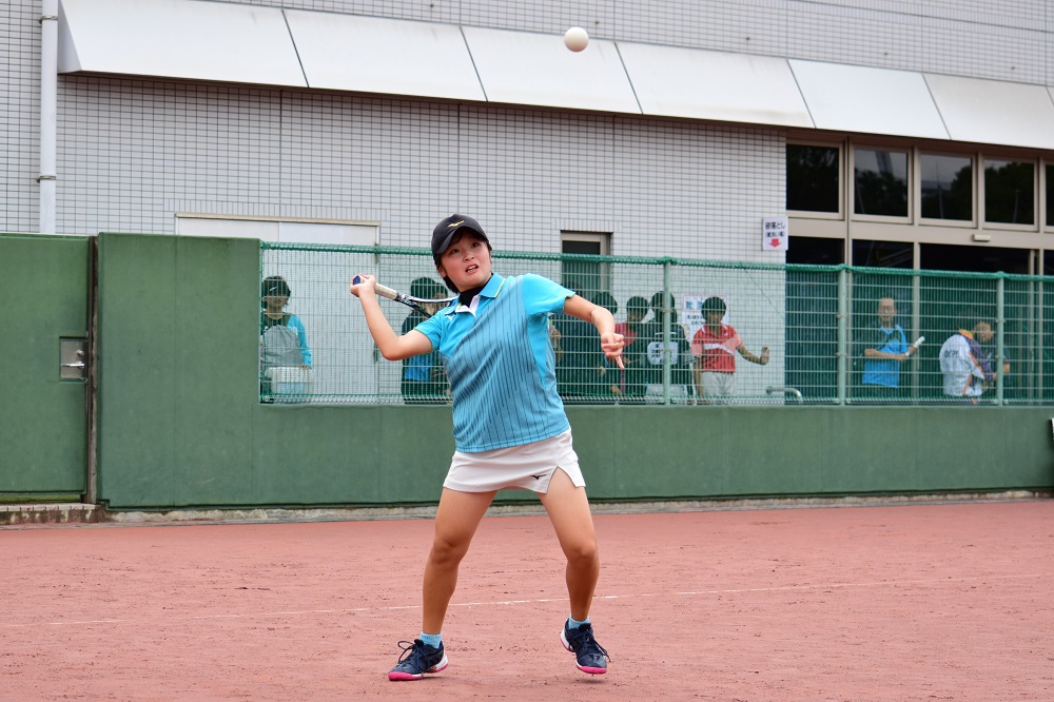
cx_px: 527
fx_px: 2722
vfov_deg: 14.7
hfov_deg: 21.9
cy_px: 351
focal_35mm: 93
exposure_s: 1/1600
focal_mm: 62
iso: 400
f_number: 4.5
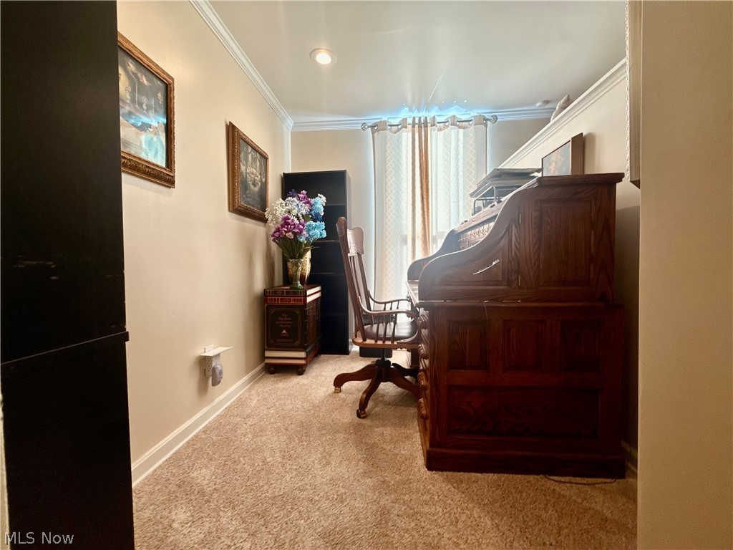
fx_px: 296
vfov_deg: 85.7
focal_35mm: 14
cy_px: 275
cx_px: 366
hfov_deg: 102.1
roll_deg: +0.4
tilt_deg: -1.4
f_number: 2.2
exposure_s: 1/120
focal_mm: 2.22
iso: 125
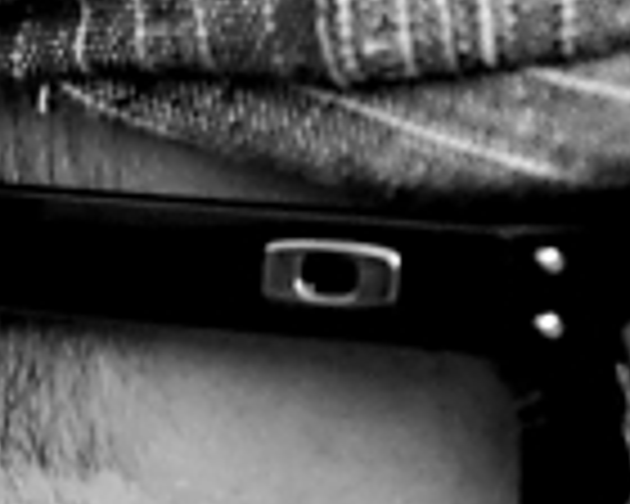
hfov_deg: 3.2
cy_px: 986
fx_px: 11262
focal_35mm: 604
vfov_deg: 2.6
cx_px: 1382
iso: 200
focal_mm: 50
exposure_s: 1/400
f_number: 4
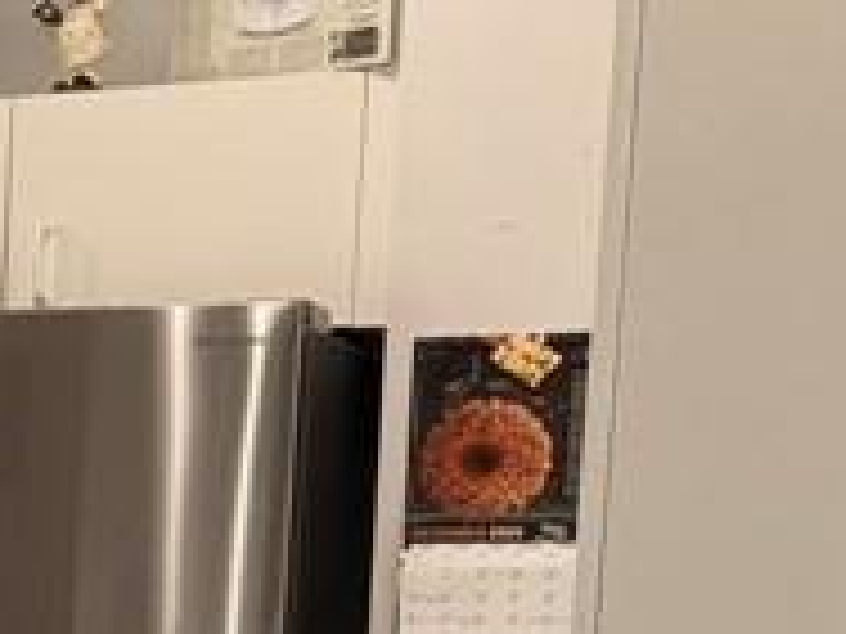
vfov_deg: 10.8
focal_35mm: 131
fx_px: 3202
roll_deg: +0.1
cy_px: 1043
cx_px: -1048
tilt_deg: -8.0
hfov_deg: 12.5
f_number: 1.78
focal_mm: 6.76
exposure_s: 1/120
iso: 200
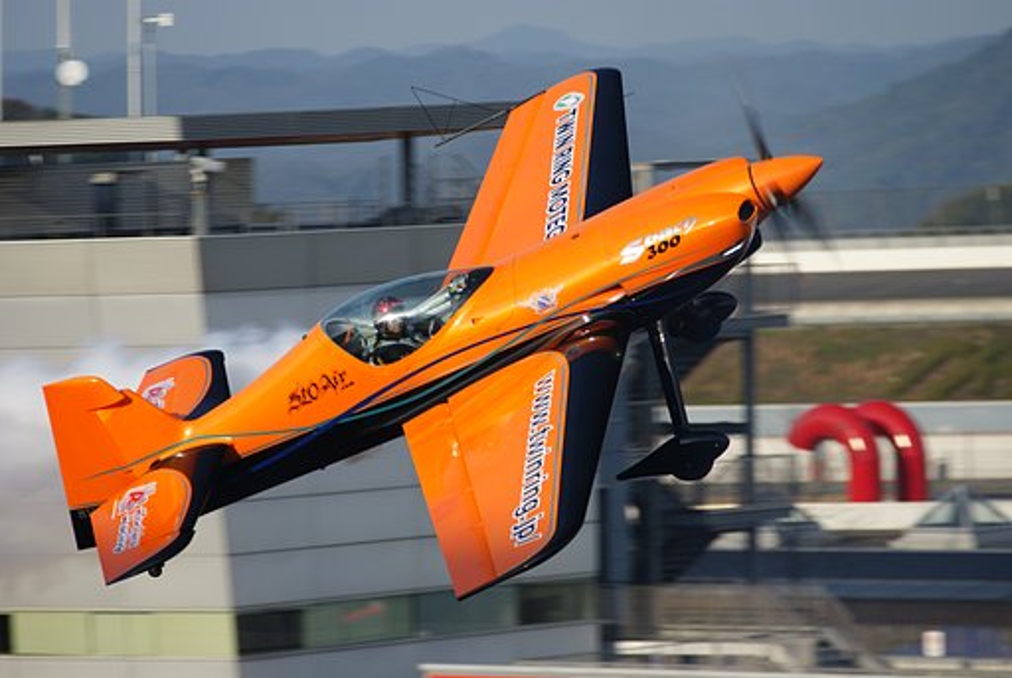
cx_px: 506
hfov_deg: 6.9
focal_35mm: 300
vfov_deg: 4.6
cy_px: 339
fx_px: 8445
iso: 100
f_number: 4
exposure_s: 1/400
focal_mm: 200
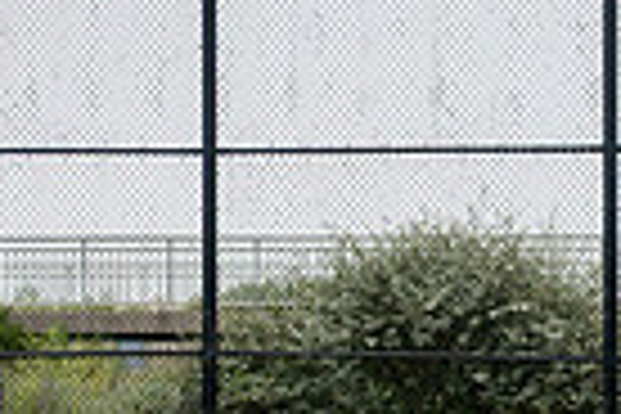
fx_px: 5985
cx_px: 774
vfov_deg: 3.9
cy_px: 587
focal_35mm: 347
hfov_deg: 5.9
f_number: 4
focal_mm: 80
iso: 250
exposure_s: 1/2000
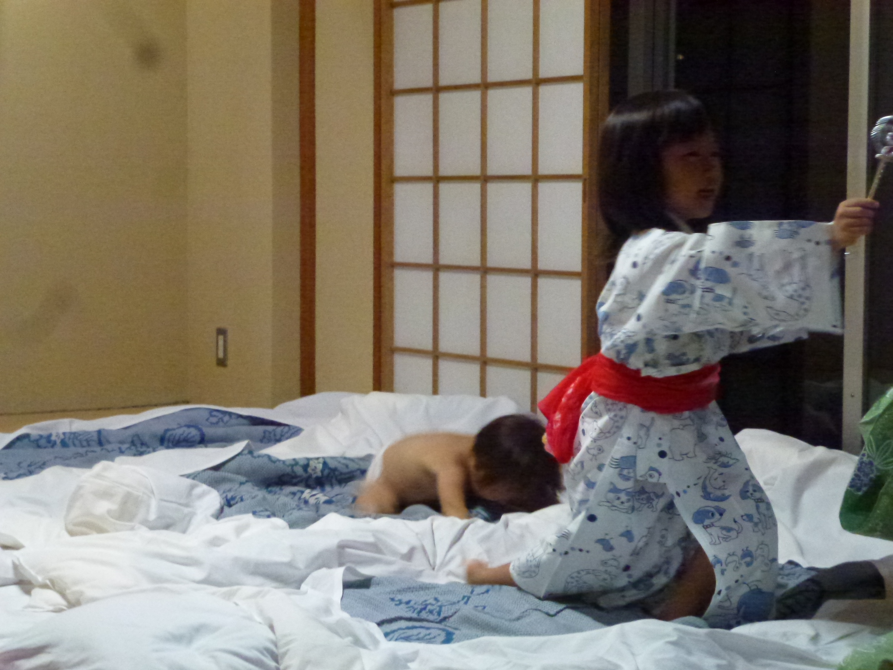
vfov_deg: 19.4
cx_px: 446
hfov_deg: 25.7
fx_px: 1961
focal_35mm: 76
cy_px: 335
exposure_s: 1/50
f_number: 4.7
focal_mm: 13.6
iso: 1600
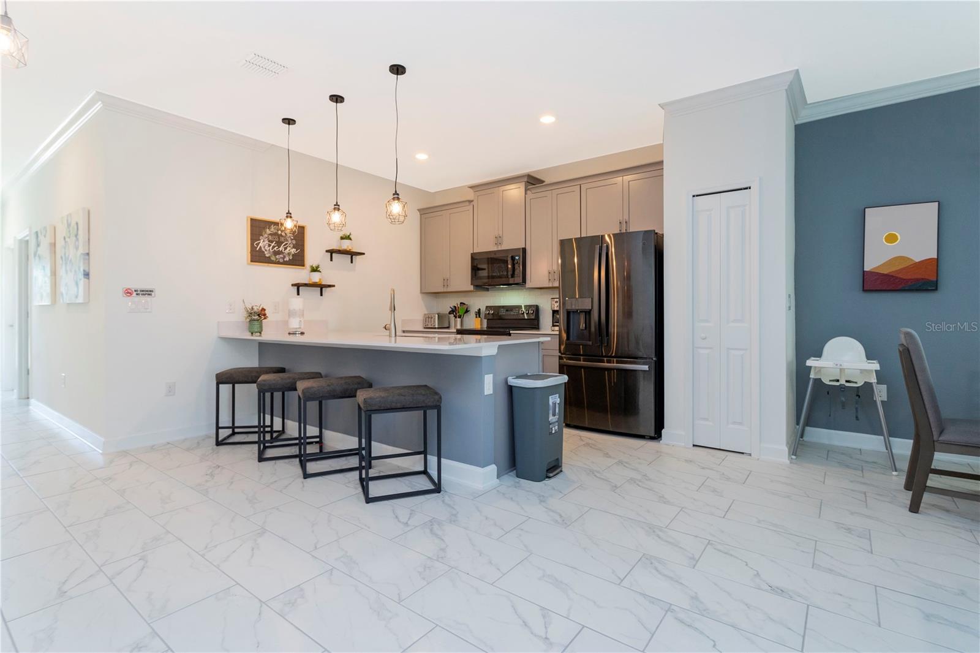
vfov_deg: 70.4
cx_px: 490
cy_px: 326
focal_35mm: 17
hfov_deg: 93.3
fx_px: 463
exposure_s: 1/20
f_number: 9
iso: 800
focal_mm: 17
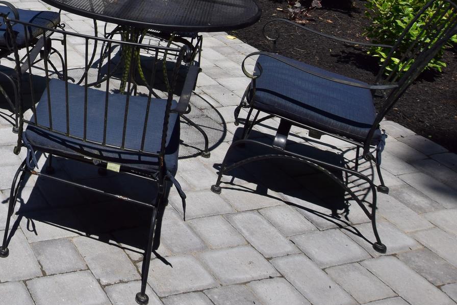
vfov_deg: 25.8
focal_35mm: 48
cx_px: -41
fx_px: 609
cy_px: -36
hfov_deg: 35.4
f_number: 11
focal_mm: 14
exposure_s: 1/640
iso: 200
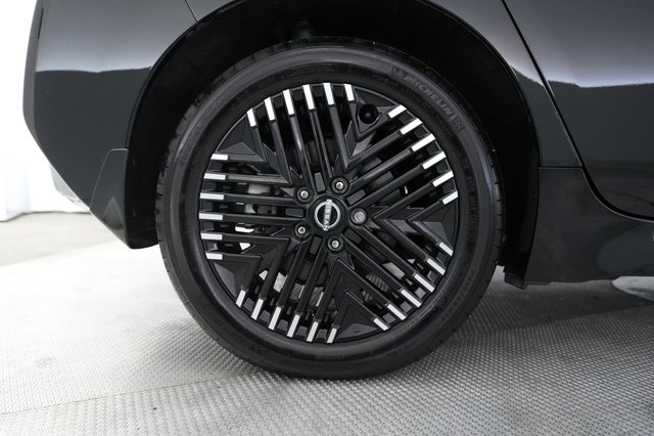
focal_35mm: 25
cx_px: 327
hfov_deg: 71.5
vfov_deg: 51.2
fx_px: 454
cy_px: 218
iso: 5000
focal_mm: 25
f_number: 2.8
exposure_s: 1/160
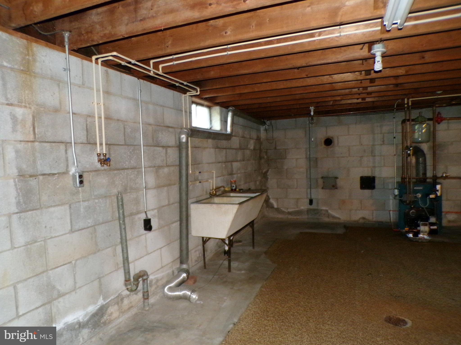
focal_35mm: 24
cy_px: 172
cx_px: 230
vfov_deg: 56.8
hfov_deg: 71.6
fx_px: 320
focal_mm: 4.3
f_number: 3
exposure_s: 1/17
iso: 800
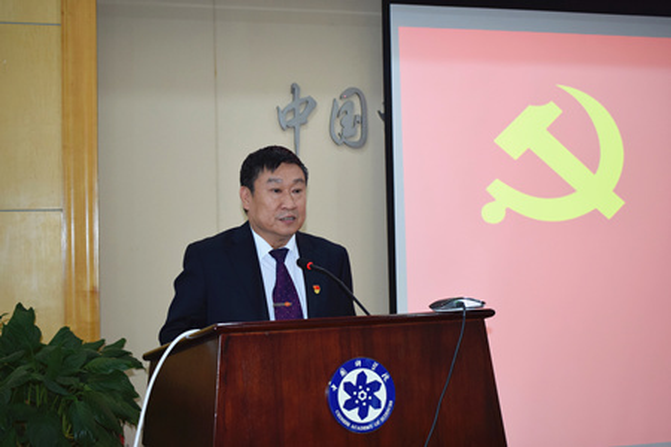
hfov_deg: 37.9
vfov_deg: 25.8
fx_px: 978
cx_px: 336
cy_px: 224
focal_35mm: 52
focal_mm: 35
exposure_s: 1/100
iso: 800
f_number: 5
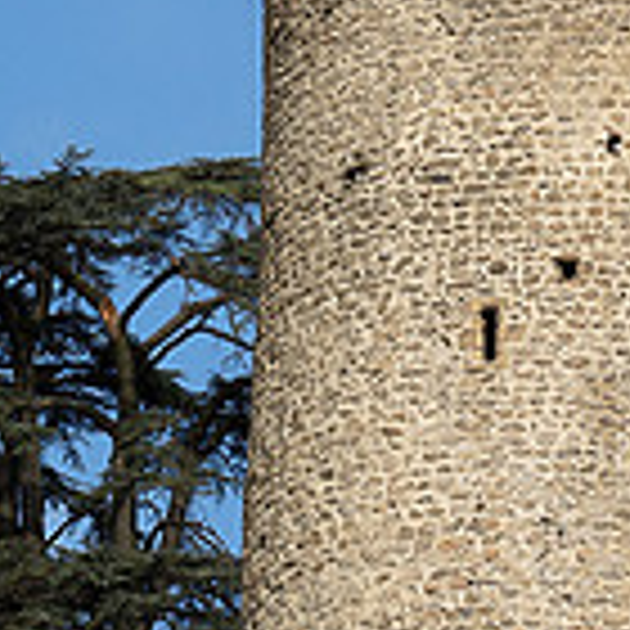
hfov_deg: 3.6
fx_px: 10110
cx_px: 522
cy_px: 194
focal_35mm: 491
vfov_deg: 3.6
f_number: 11
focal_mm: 180
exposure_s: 1/1250
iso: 800
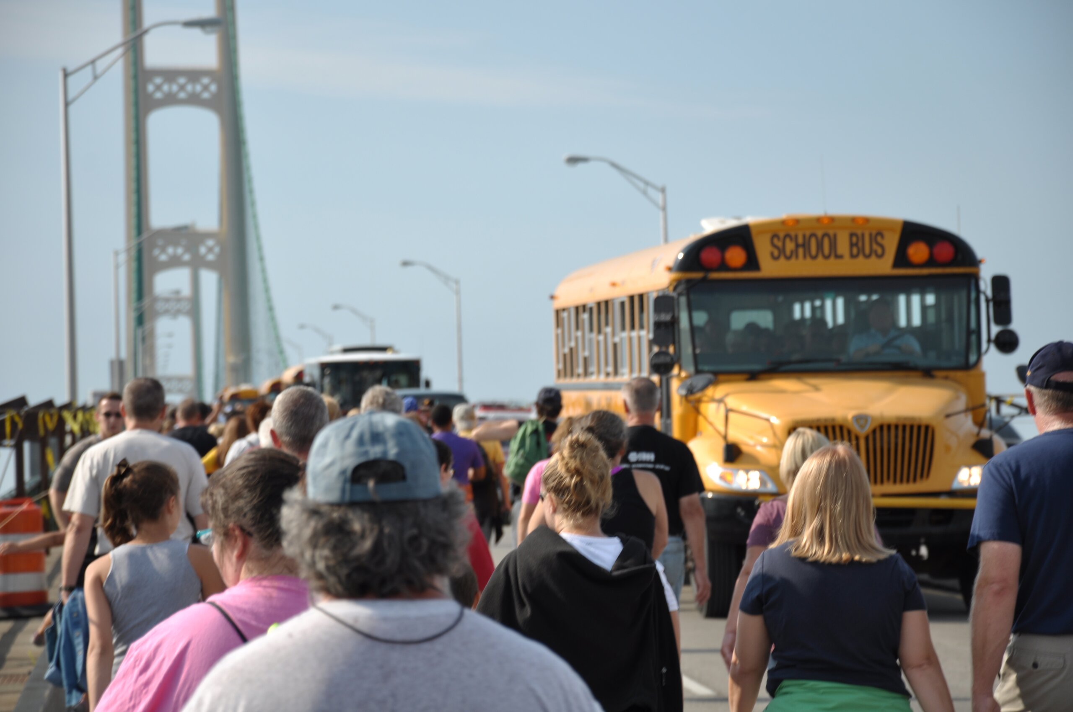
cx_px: 536
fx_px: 4688
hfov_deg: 13.1
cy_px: 356
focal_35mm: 158
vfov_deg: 8.7
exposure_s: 1/400
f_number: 8
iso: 100
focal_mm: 105
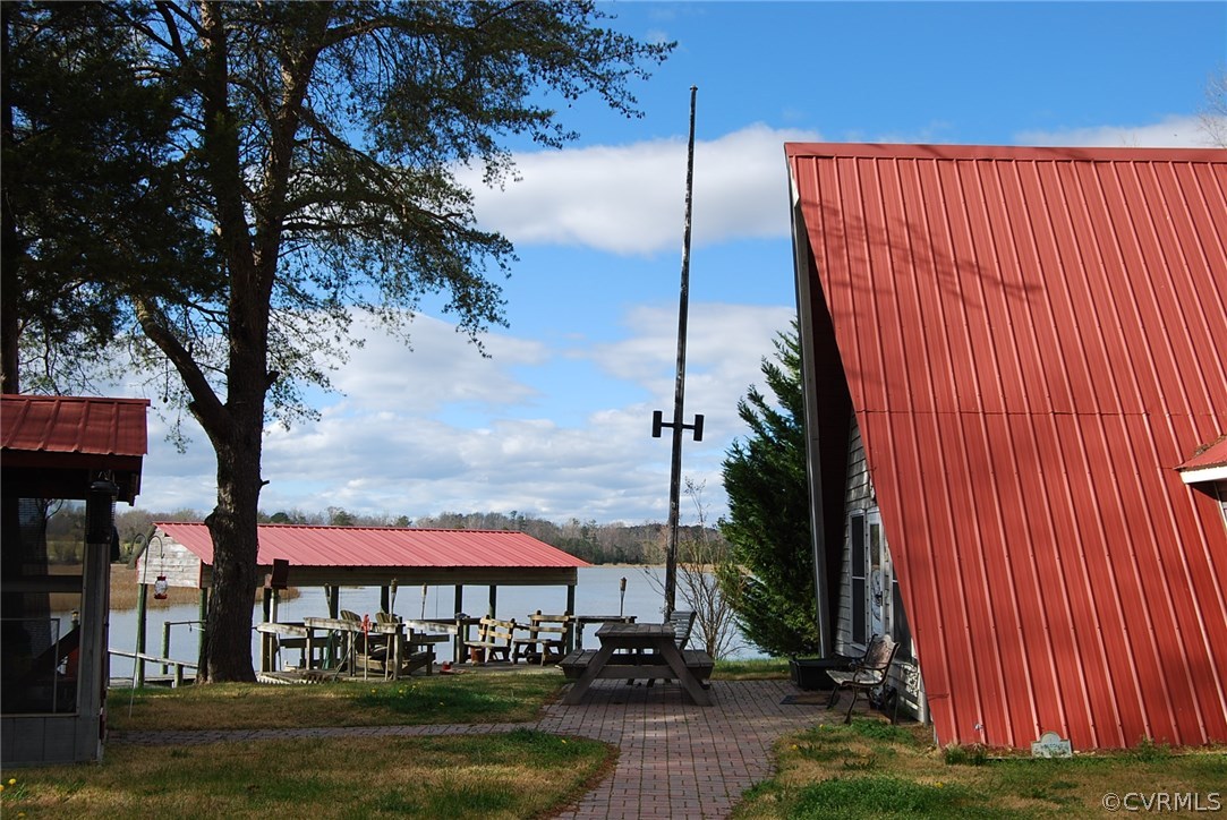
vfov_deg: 34.3
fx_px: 1330
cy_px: 410
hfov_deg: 49.5
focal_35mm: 39
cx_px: 614
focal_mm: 26
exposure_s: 1/250
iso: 100
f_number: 8
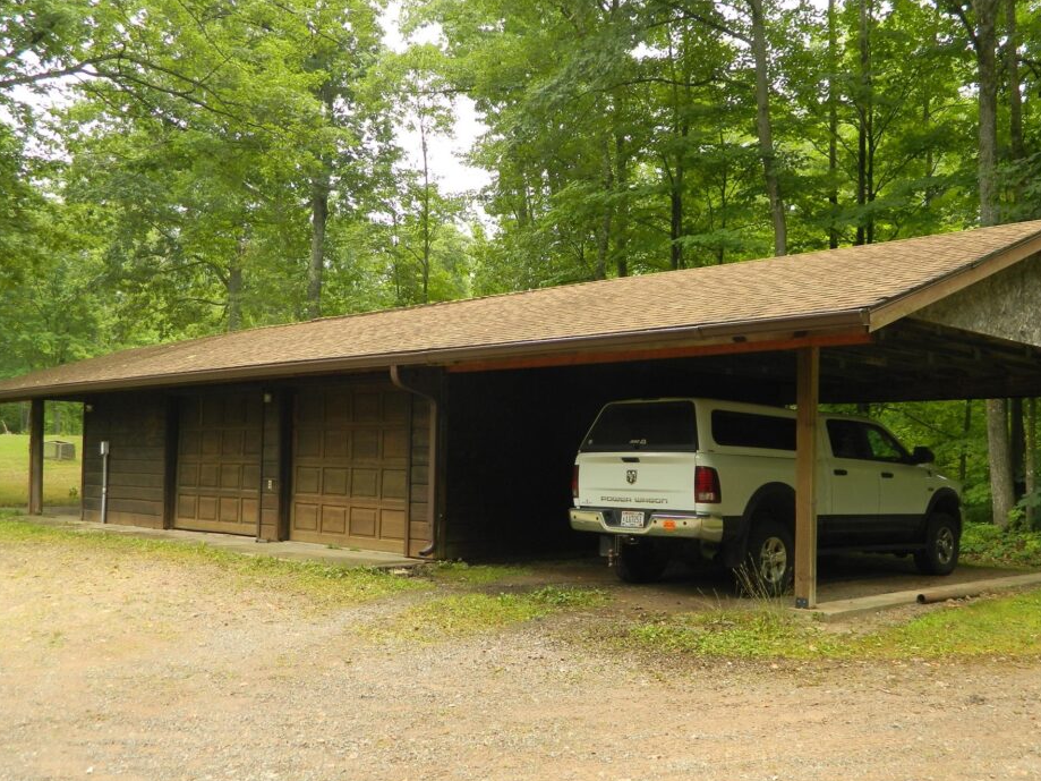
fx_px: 1082
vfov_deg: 39.6
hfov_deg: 51.3
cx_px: 565
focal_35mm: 36
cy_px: 431
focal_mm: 5.6
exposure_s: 1/100
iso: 80
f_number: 3.2
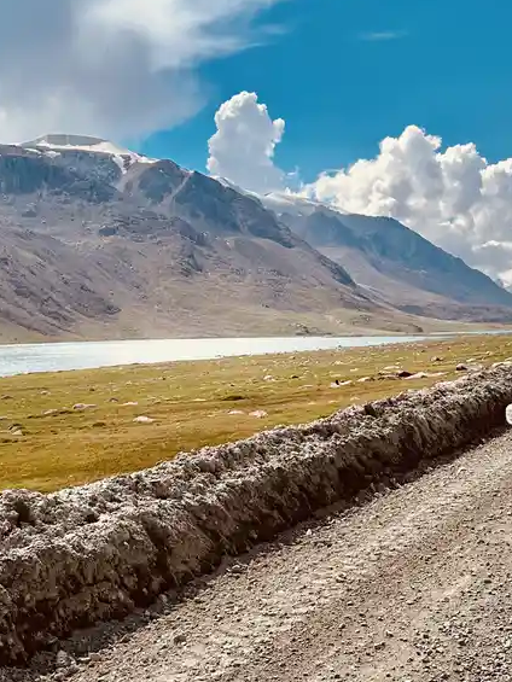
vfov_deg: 37.3
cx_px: 169
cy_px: 424
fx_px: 1005
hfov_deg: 28.4
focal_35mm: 51
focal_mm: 6.86
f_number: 1.78
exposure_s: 1/7576
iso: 80
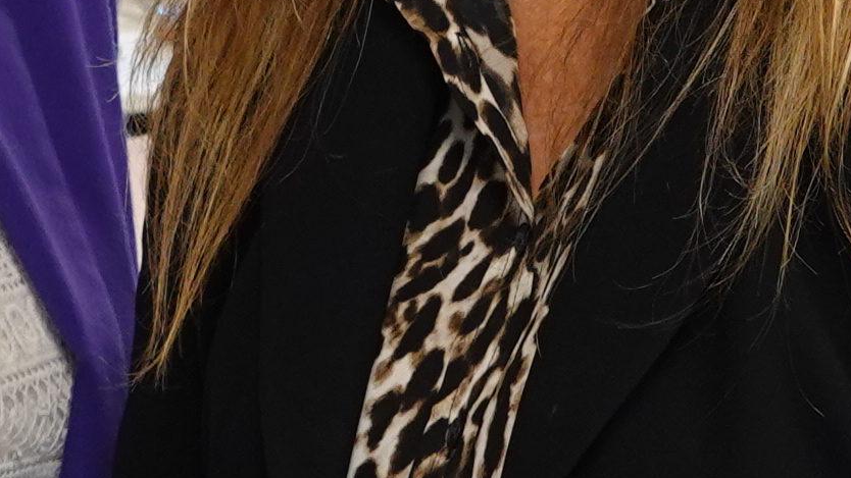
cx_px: 130
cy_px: -56
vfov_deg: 7.3
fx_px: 3723
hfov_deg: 13.0
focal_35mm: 165
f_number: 2.8
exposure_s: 1/30
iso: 200
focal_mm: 9
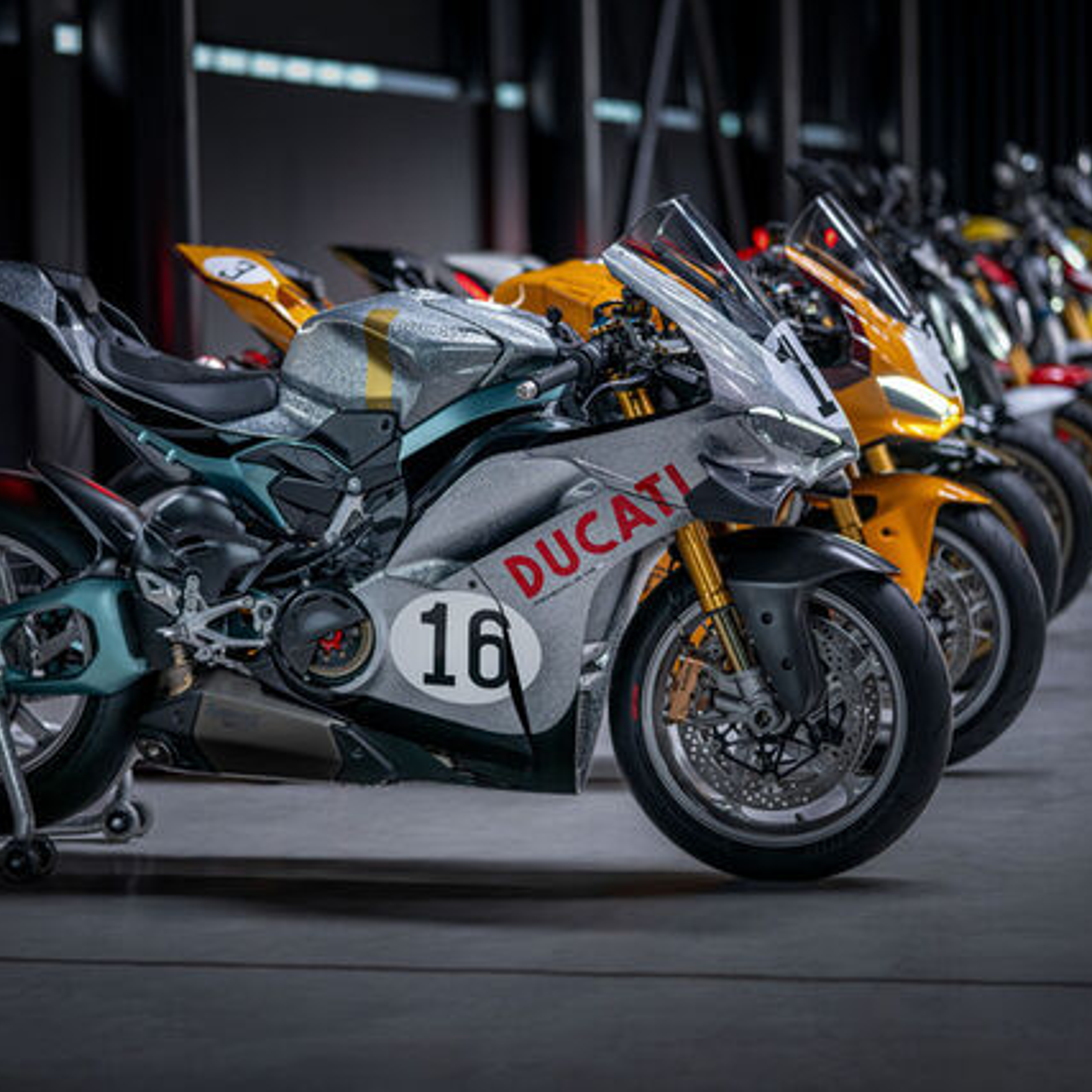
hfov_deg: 16.0
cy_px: 545
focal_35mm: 109
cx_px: 477
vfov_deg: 16.0
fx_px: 3890
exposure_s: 1/125
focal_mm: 85
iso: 320
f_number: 1.8
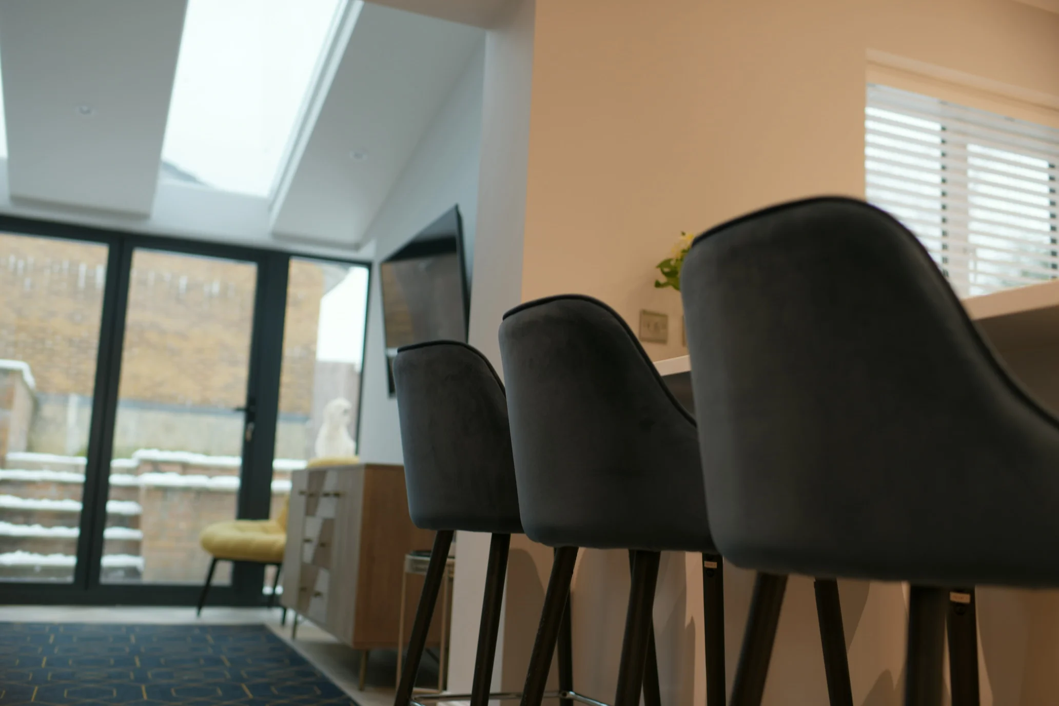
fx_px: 1030
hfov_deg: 54.4
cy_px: 353
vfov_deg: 37.9
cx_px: 530
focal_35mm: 35
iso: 200
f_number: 2.2
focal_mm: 35
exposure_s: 1/50
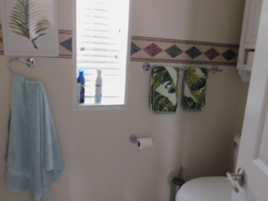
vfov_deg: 46.8
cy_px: 100
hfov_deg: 60.0
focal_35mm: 30
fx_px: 232
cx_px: 134
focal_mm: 5.3
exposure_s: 1/8
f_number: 3.2
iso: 800
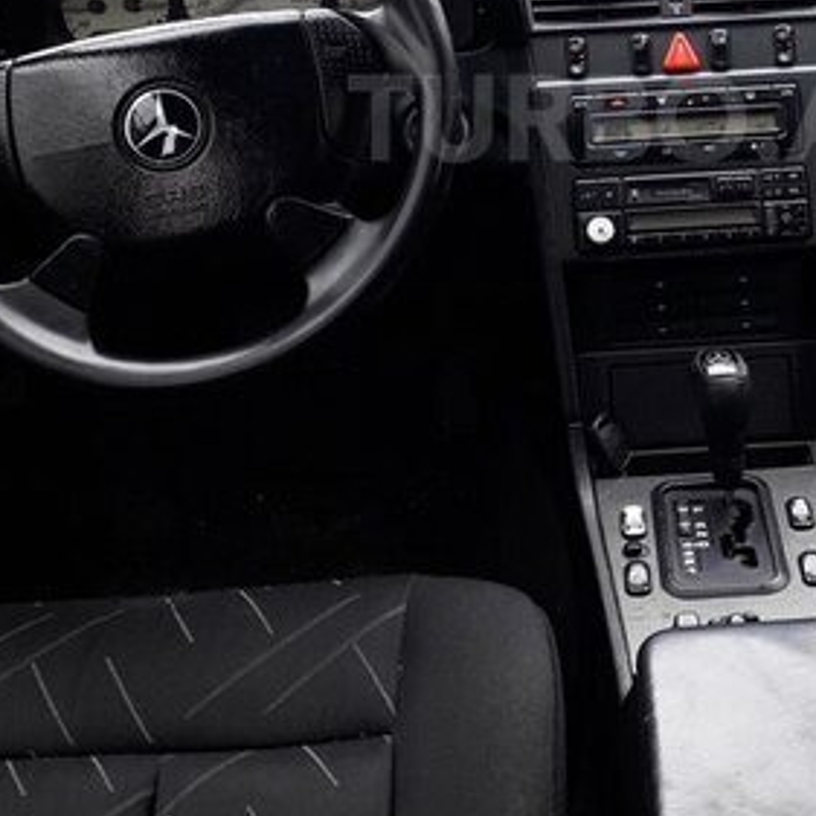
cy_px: 118
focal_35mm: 56
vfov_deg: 29.6
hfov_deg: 29.9
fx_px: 1494
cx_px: 645
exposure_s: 1/100
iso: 50
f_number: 1.9
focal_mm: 3.6
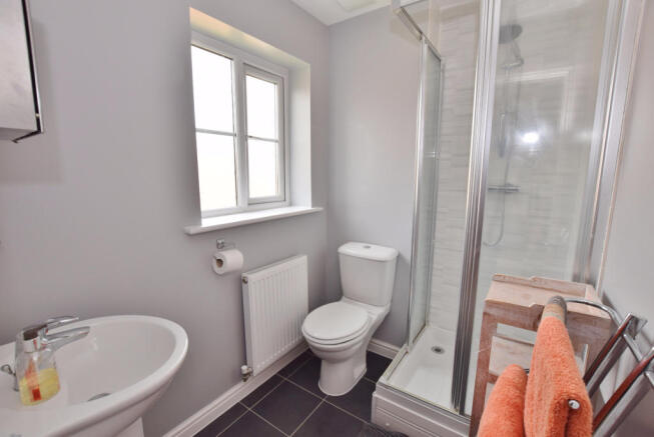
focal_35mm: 15
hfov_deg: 100.3
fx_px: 273
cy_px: 218
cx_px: 327
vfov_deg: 77.5
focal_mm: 10
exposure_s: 1/125
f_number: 5.6
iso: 400
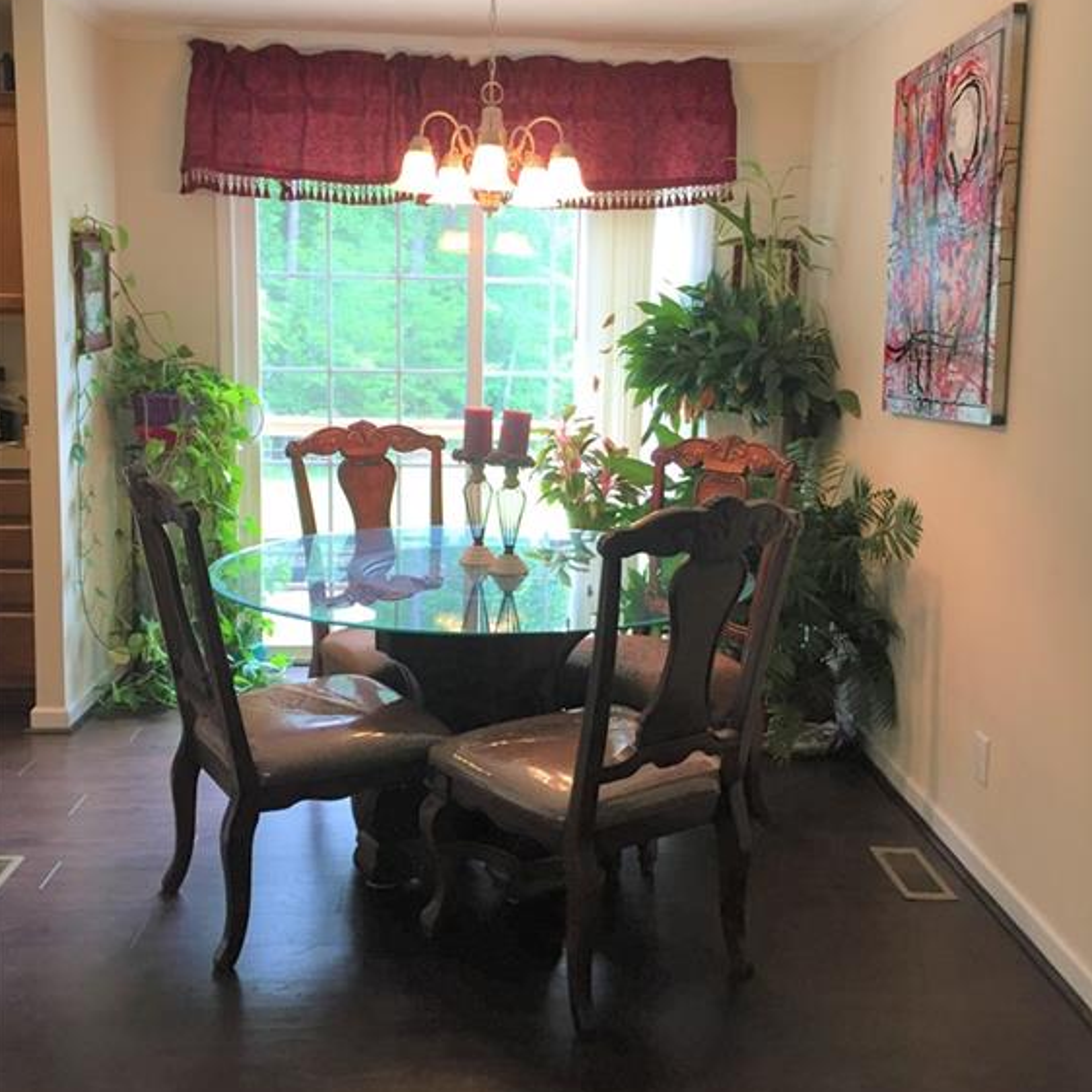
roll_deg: -1.3
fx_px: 1249
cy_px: 497
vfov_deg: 47.2
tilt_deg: -11.3
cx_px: 550
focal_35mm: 35
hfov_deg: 47.2
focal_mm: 4.15
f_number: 2.2
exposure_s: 1/30
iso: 50
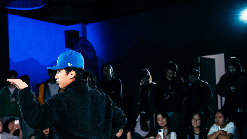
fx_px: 491
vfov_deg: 16.0
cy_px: 104
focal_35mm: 75
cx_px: 71
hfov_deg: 27.9
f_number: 2.8
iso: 3200
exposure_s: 1/800
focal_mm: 38
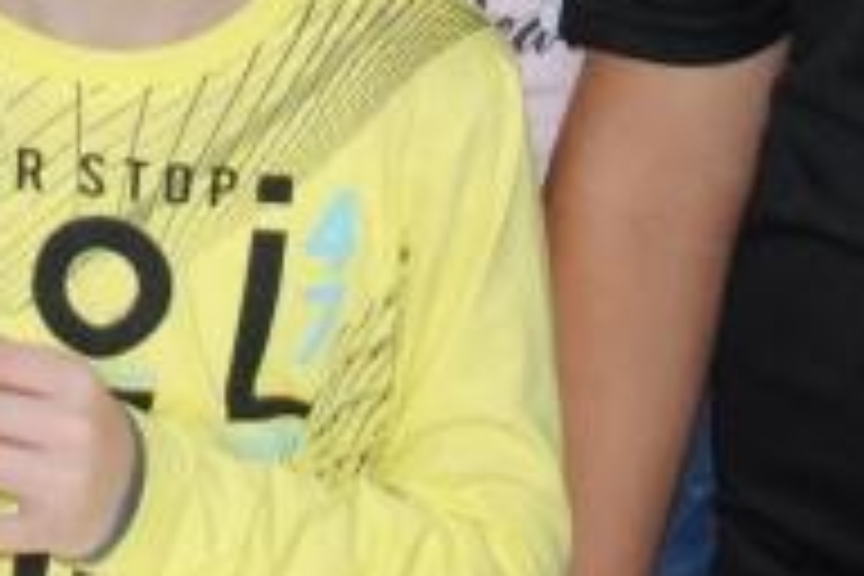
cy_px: -506
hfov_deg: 9.8
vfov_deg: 6.4
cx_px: 90
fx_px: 4992
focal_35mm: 208
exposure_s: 1/60
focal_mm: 26
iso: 400
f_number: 4.5
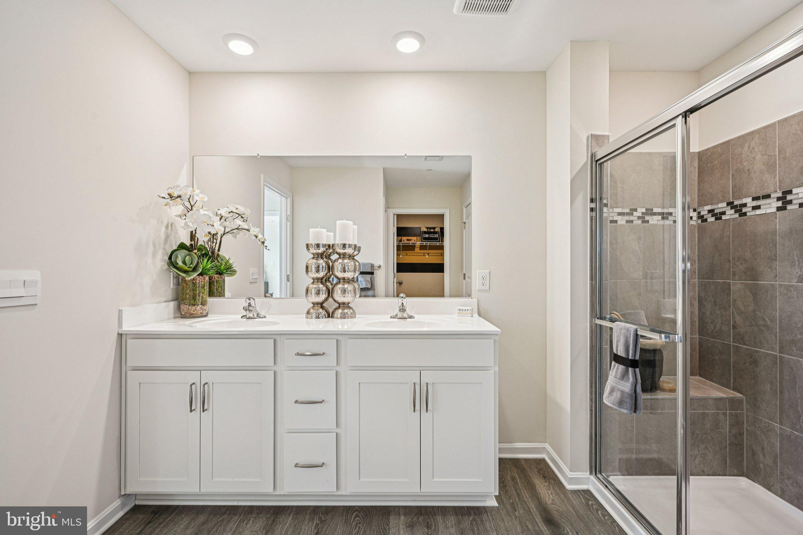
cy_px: 268
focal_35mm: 16
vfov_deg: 73.7
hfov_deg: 96.7
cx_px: 402
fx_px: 357
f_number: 8
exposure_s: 1/20
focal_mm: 16
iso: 400
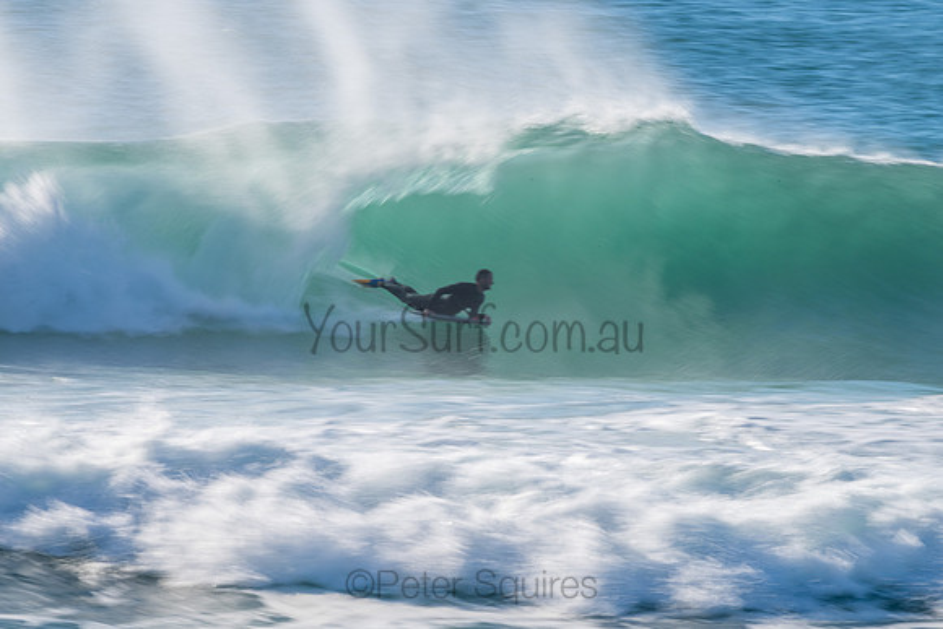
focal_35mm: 612
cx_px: 472
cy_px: 314
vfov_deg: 2.2
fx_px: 16044
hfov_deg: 3.4
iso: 64
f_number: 29
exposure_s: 1/30
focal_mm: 500
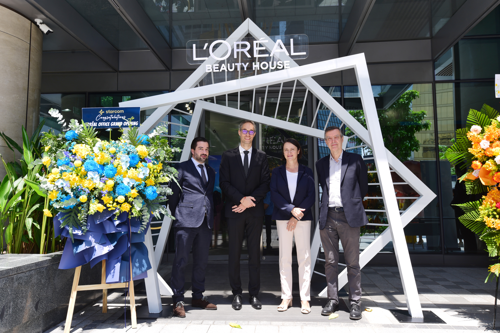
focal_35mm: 30
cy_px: 163
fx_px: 417
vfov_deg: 43.6
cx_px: 244
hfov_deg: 61.9
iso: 64
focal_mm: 29
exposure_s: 1/60
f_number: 9
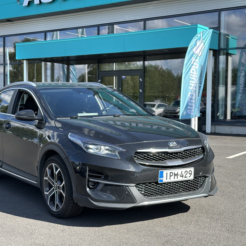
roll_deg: -0.3
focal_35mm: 57
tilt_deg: -0.7
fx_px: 458
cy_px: 124
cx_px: 89
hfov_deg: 29.9
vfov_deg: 30.0
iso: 64
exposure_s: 1/797
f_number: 1.78
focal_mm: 6.86
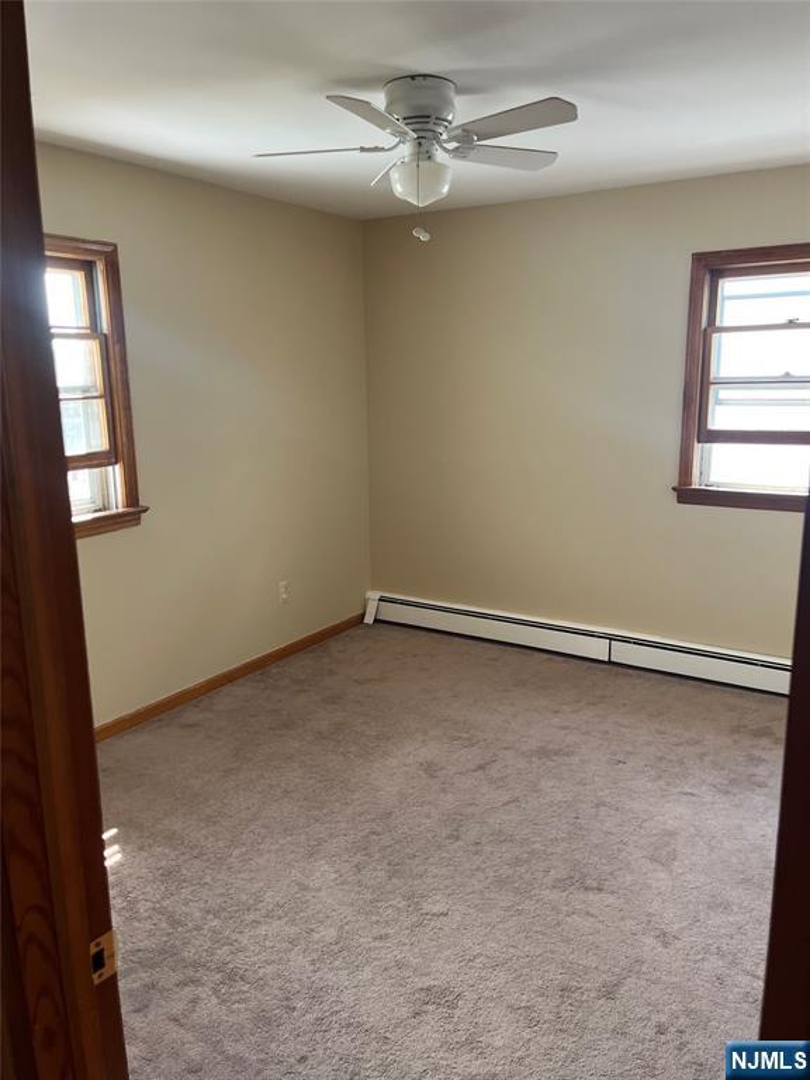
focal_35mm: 26
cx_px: 405
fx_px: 811
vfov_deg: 67.3
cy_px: 540
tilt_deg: -10.1
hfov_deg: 53.1
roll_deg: +2.0
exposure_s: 1/121
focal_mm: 5.1
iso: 125
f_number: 1.6
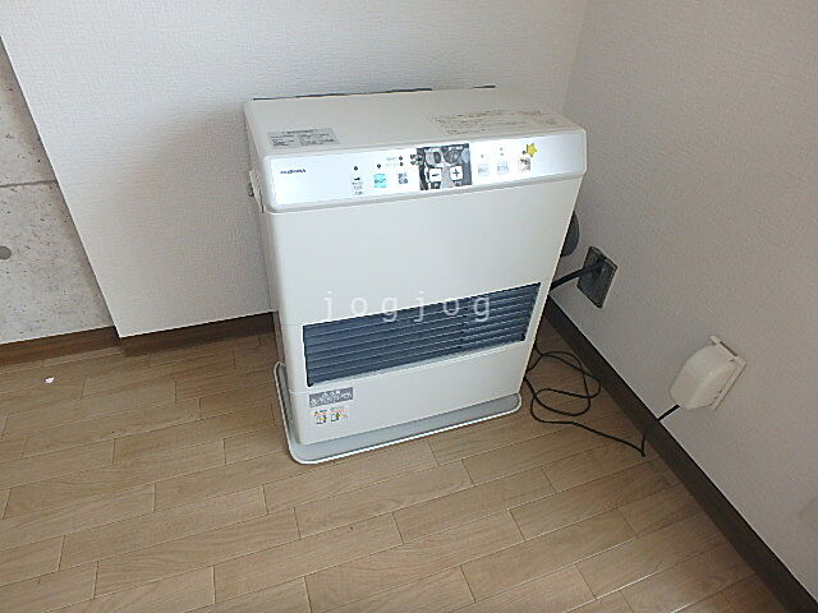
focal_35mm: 21
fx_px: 496
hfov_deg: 79.0
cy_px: 306
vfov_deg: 63.4
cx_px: 409
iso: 200
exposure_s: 1/60
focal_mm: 3.7
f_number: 3.5
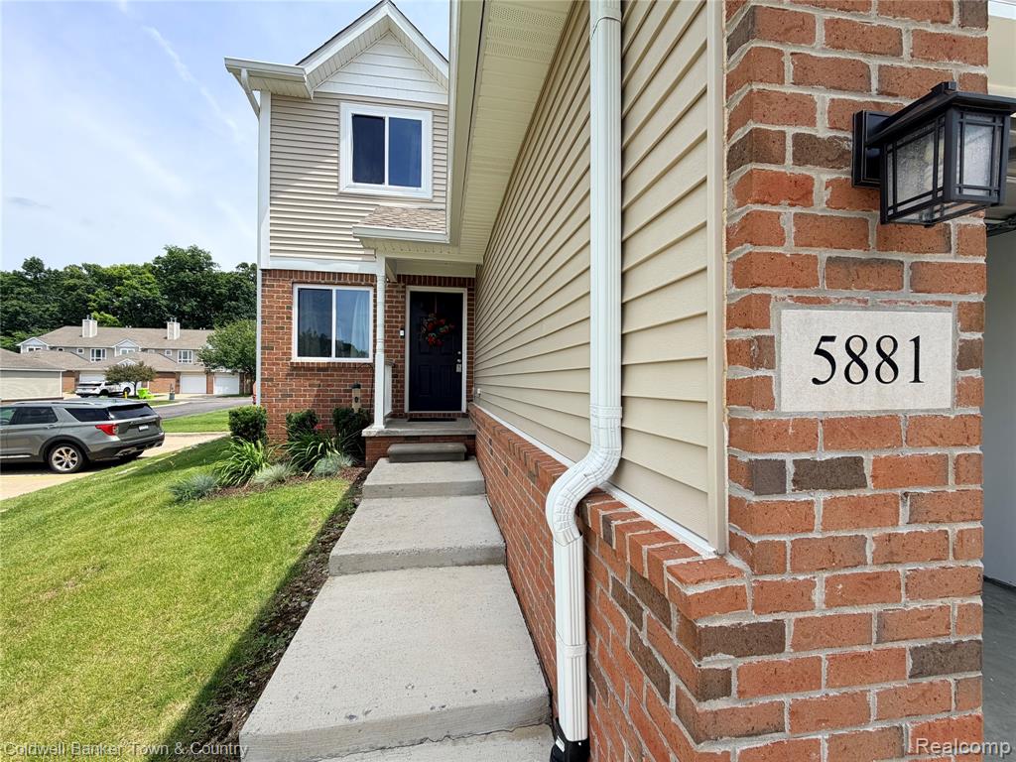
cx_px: 508
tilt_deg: -0.2
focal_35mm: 14
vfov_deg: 85.7
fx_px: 411
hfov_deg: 102.1
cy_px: 381
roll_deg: +0.1
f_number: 2.2
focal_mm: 2.22
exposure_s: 1/770
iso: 32
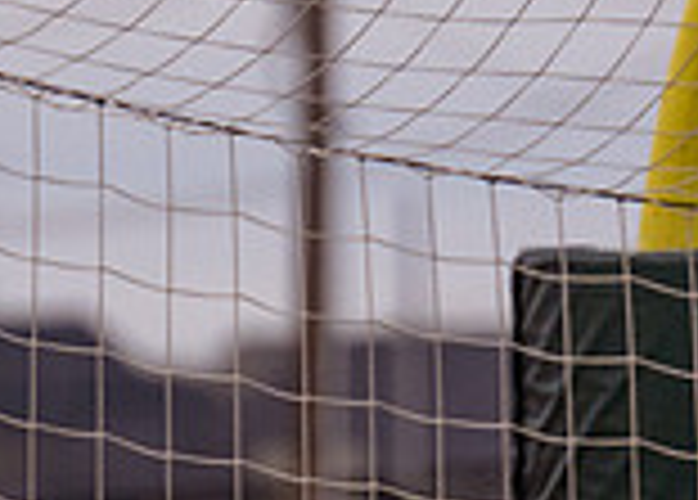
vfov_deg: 0.8
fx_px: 33948
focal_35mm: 1711
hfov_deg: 1.2
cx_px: -40
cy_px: 808
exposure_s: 1/1600
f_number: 4
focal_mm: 280
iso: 800
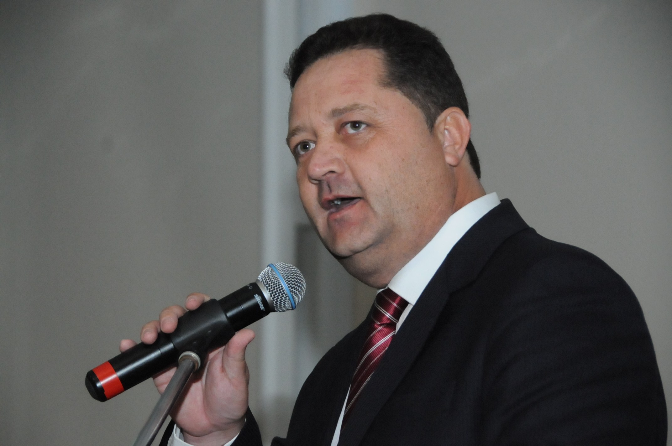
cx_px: 336
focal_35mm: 142
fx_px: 2657
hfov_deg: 14.4
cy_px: 223
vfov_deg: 9.6
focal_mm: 95
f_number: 5.3
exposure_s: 1/250
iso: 3200
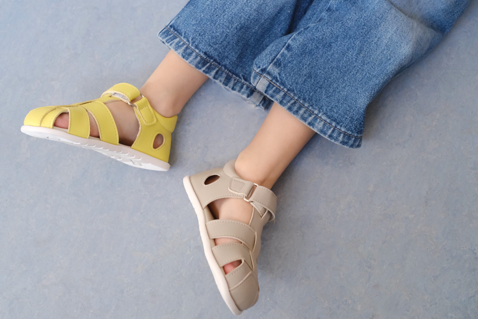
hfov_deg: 46.4
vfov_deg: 31.9
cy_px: 160
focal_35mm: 42
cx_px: 239
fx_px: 558
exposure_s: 1/250
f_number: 4.5
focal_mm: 28
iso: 5000
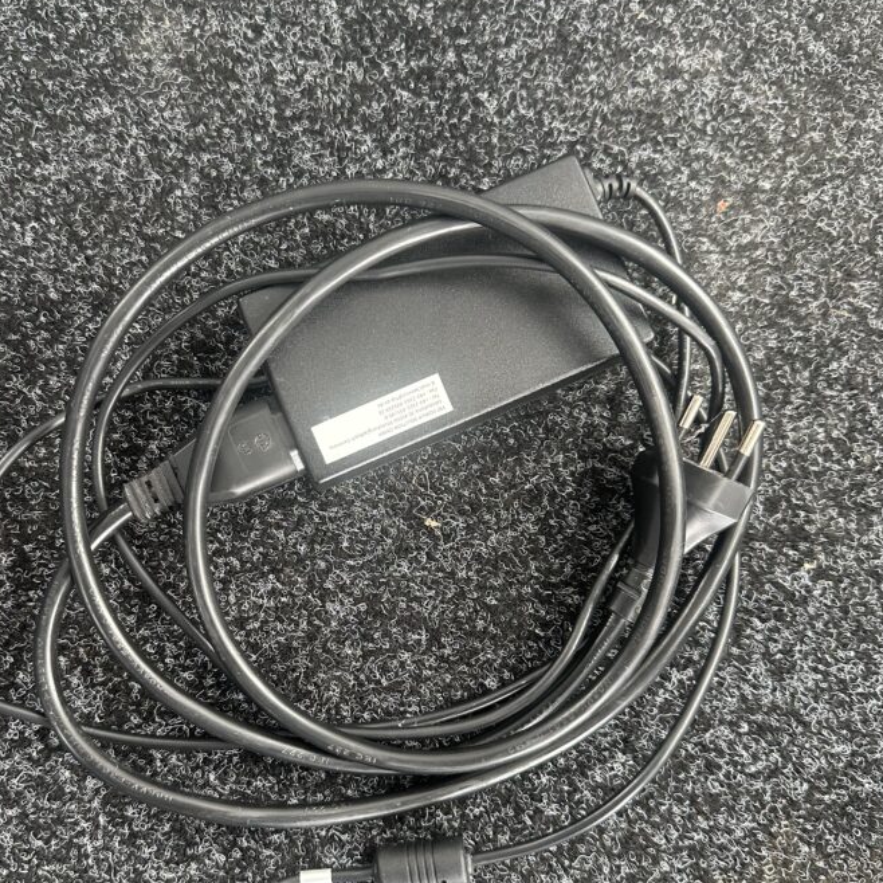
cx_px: 377
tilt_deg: -80.3
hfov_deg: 49.6
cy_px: 498
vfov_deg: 49.6
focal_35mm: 33
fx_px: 952
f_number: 1.78
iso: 250
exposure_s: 1/104
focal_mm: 6.86
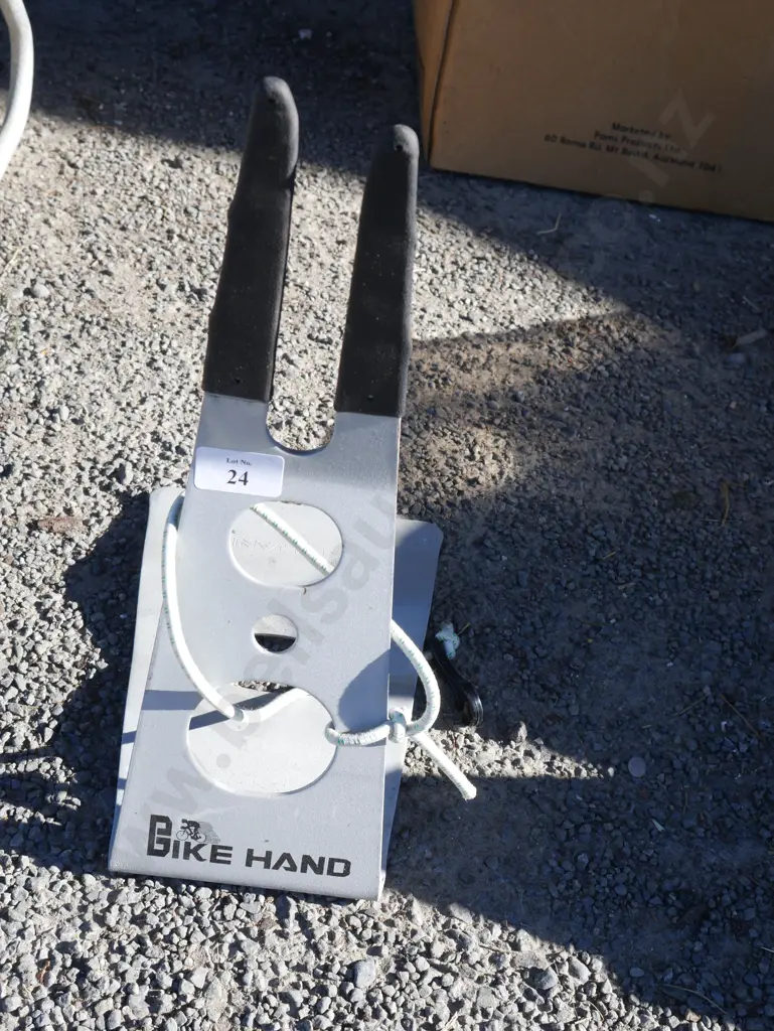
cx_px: 387
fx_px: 1311
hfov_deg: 32.9
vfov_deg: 42.9
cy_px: 516
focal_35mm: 44
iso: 200
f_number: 7.1
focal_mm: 22
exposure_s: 1/200
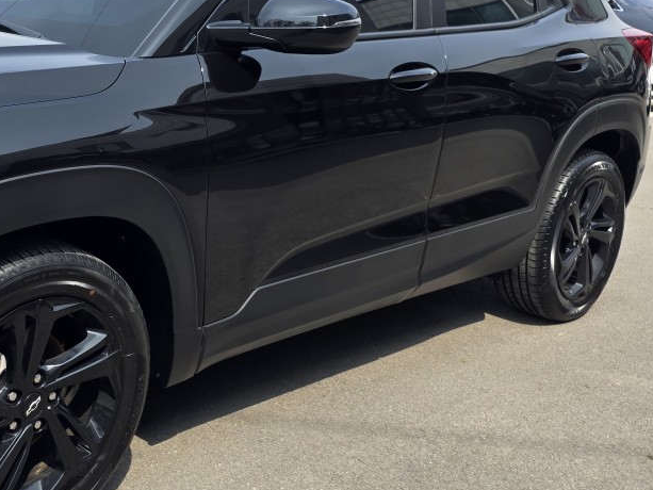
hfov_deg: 37.6
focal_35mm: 48
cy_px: 148
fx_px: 906
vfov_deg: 30.0
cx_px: 92
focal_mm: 6.25
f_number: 1.7
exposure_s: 1/2614
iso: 80
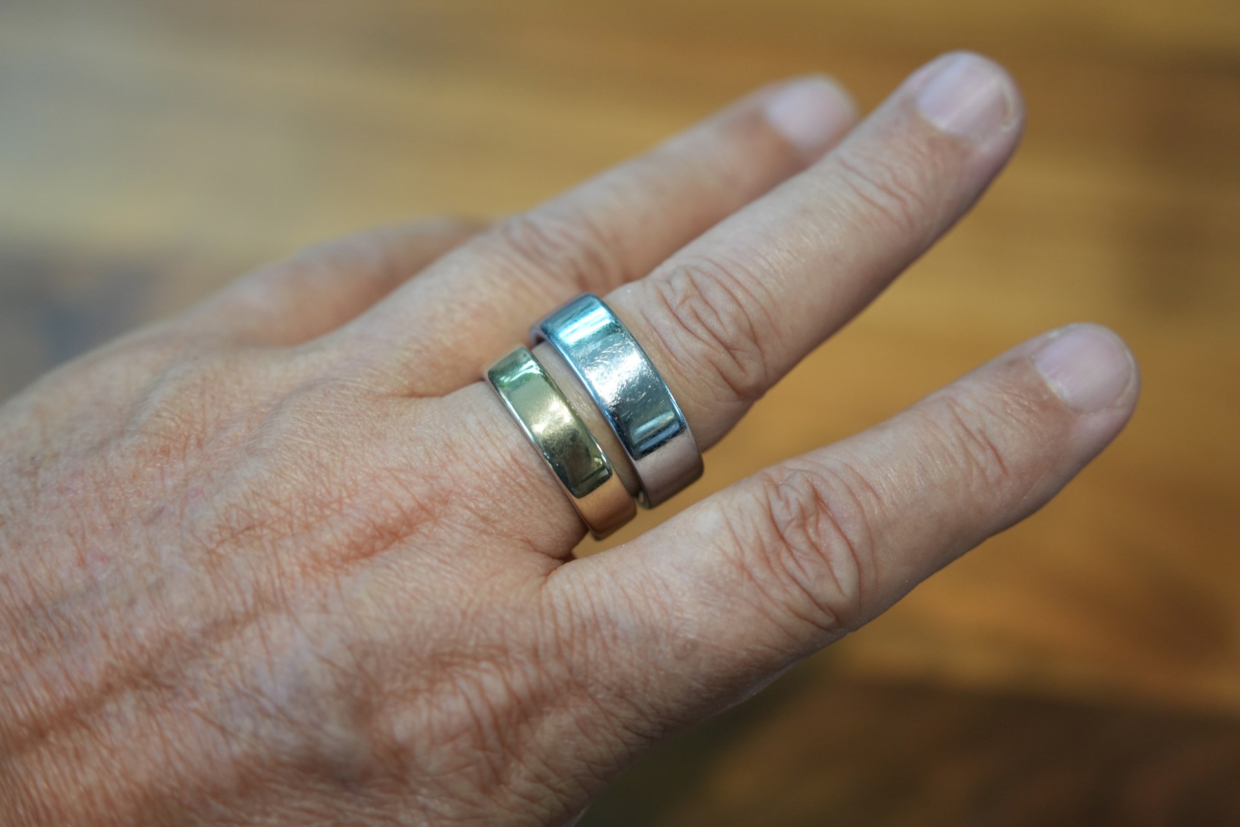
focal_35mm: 68
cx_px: 620
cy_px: 414
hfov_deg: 29.7
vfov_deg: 20.0
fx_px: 2342
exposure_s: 1/100
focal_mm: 68
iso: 1600
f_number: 4.5
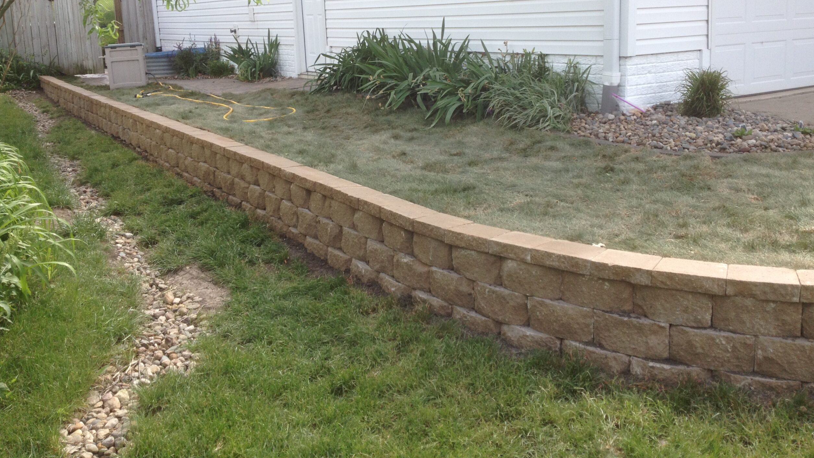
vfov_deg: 30.2
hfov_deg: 51.6
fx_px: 842
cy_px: 146
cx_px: 410
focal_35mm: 39
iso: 64
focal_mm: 4.28
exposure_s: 1/600
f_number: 2.4
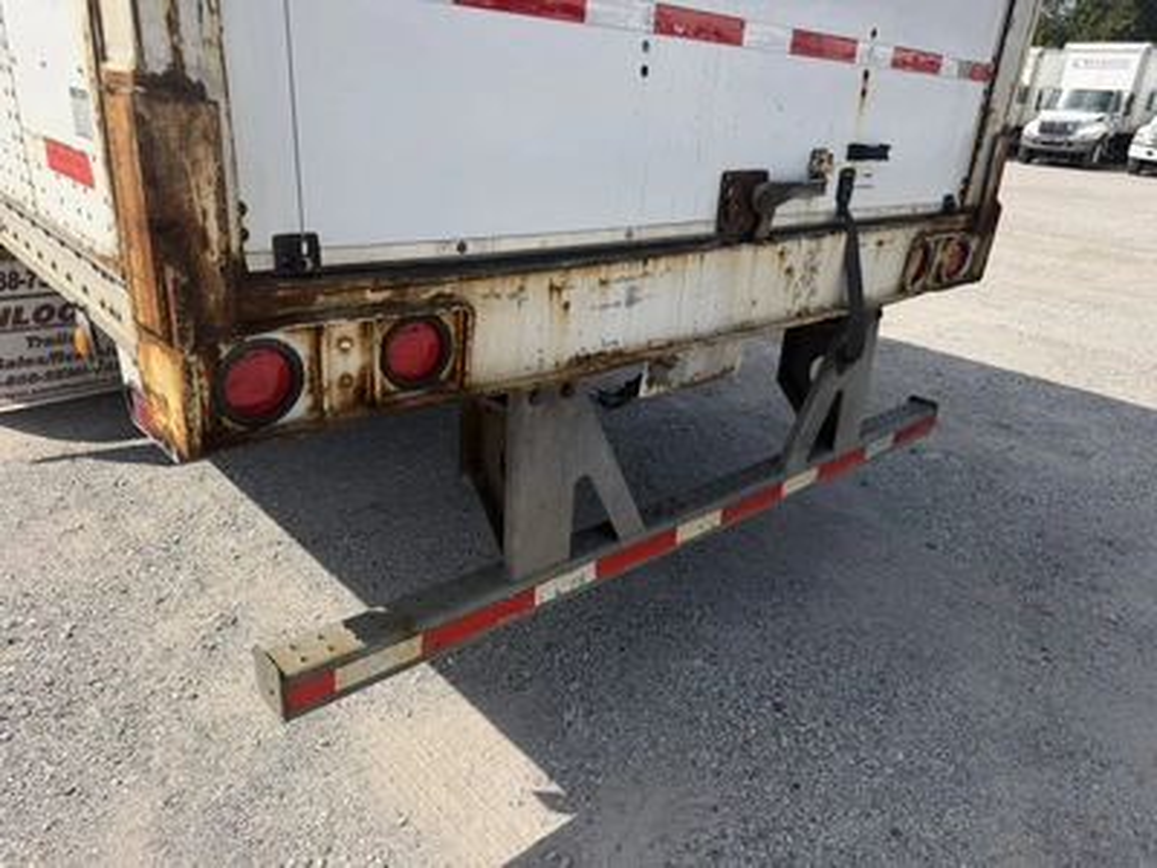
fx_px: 802
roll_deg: -3.5
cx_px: 578
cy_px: 434
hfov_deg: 71.6
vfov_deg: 56.8
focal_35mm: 24
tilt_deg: -25.7
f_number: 1.78
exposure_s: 1/6173
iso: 125
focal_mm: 6.76
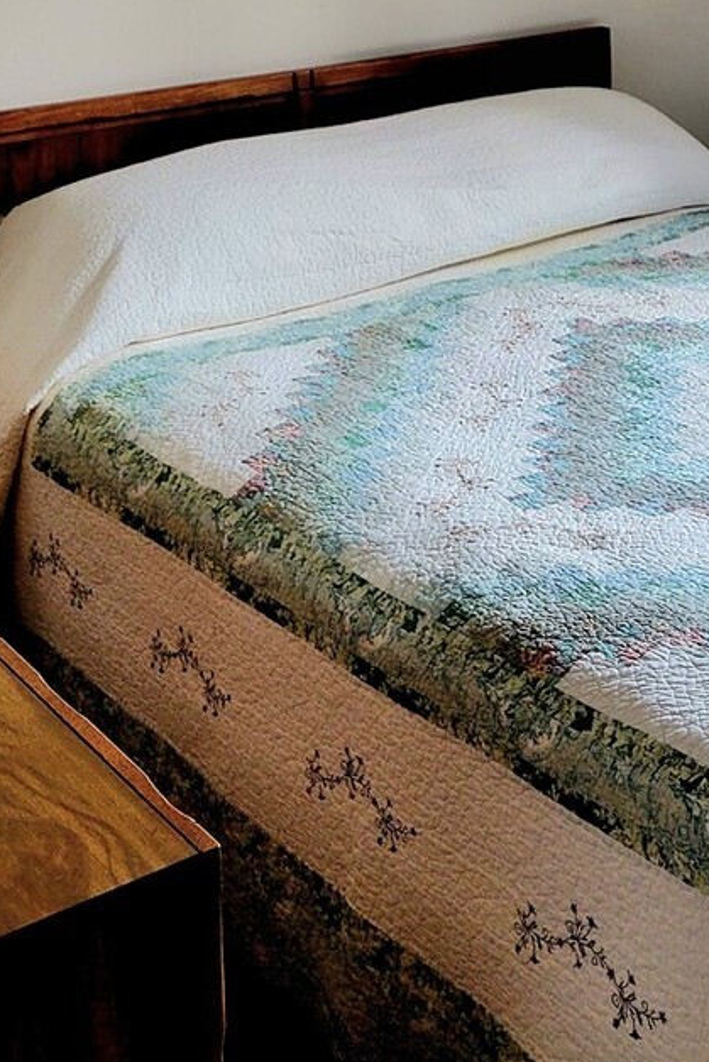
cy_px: -63
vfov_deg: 29.6
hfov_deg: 21.7
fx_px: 1830
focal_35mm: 62
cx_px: 557
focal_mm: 5.4
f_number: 1.8
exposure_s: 1/120
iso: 160
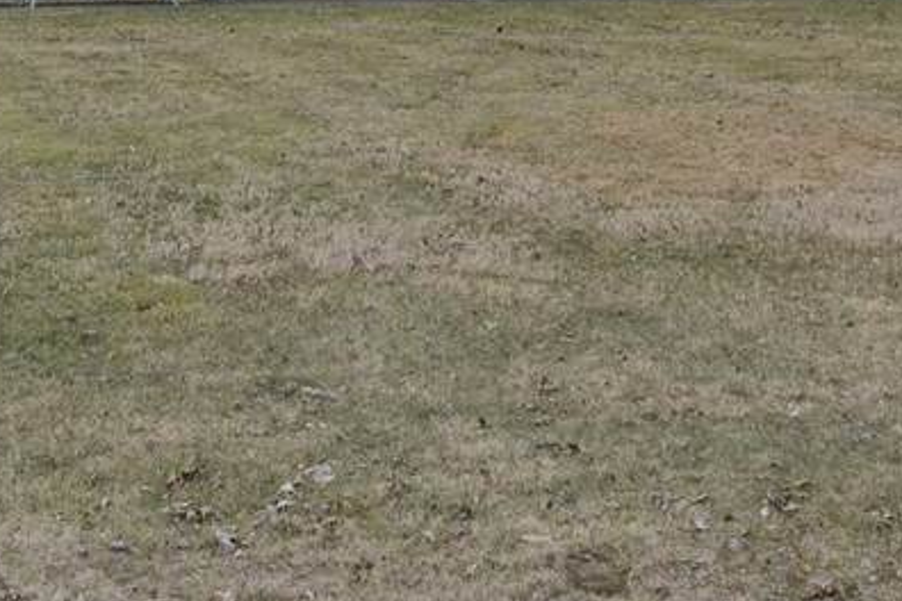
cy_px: -84
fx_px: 2681
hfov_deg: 19.1
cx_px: 547
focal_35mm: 107
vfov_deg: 12.5
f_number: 8
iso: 3200
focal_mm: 26
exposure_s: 1/4000
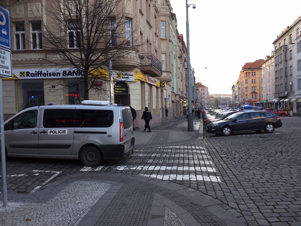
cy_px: 113
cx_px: 150
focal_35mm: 29
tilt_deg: -3.0
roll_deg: +1.6
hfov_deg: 61.7
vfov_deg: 48.2
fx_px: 252
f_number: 2.2
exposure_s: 1/100
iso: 40
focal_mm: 4.15
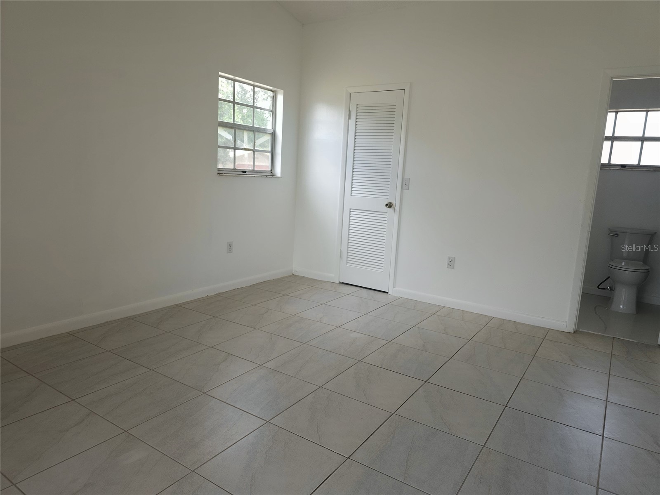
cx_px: 330
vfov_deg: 58.9
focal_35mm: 23
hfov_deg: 73.9
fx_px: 439
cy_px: 248
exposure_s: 1/60
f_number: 1.7
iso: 32
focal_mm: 6.3
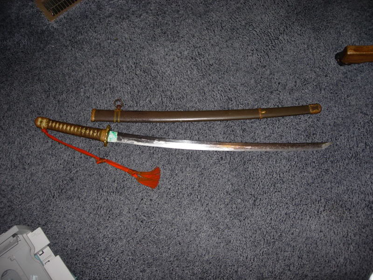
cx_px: 186
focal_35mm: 38
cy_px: 140
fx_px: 409
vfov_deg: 37.7
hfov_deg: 49.0
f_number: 2.8
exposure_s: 1/64
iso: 79
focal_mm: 7.8
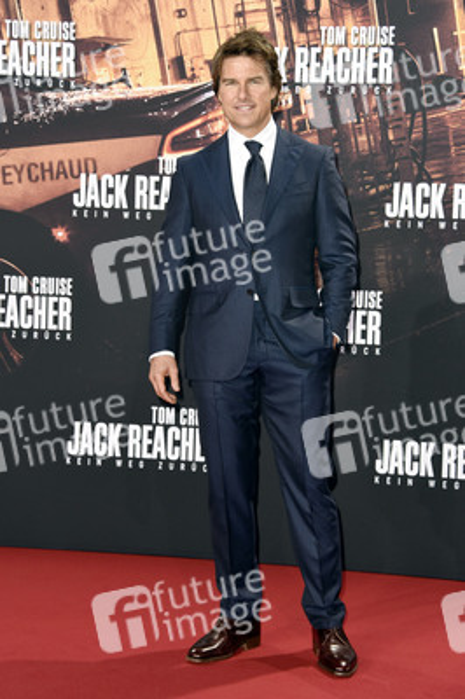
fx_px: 1591
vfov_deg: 24.8
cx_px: 232
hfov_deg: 16.6
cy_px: 350
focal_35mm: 82
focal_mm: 82
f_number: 5.6
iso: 800
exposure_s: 1/250
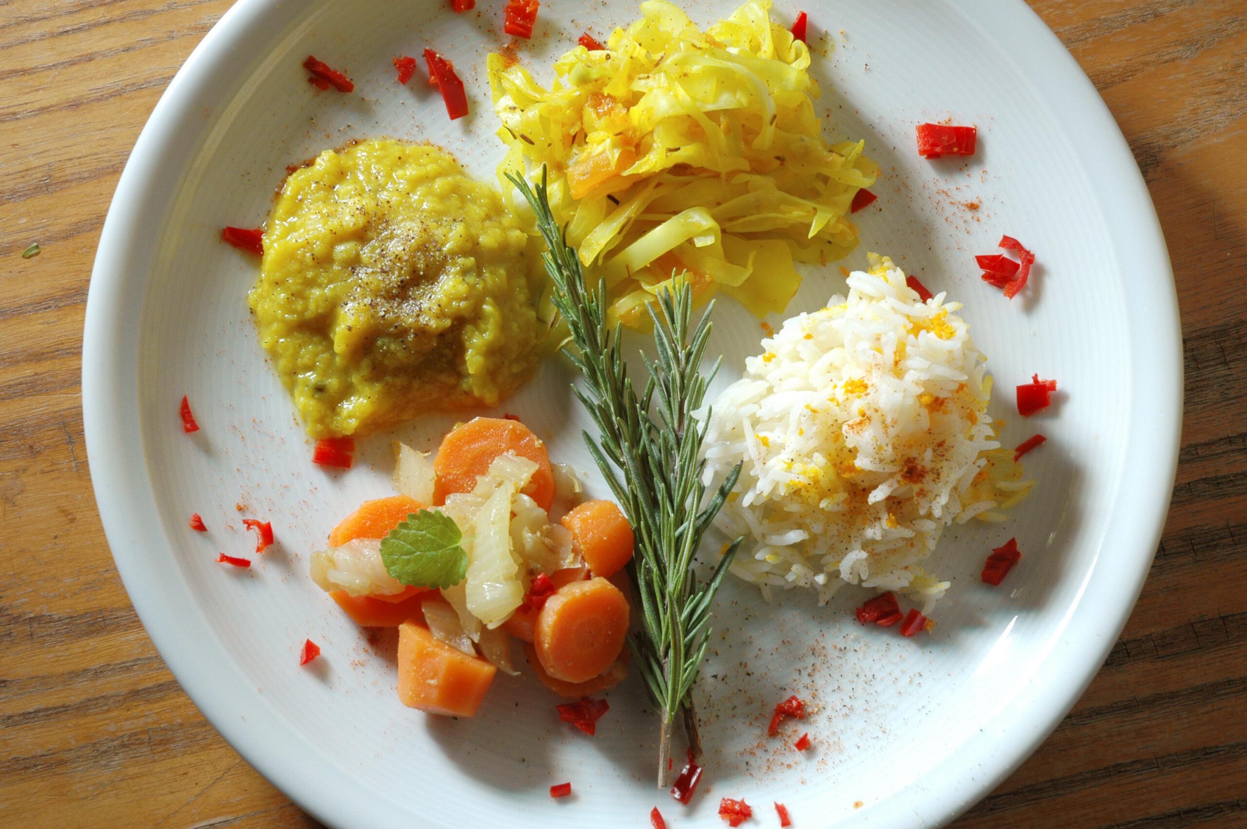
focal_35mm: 72
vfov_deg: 18.9
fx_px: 2492
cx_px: 624
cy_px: 414
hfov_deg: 28.1
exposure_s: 1/5000
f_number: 11
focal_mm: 48
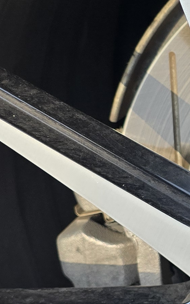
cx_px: 358
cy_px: 248
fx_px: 903
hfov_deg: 11.1
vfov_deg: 18.9
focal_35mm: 109
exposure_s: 1/180
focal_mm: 6.3
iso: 100
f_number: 1.7
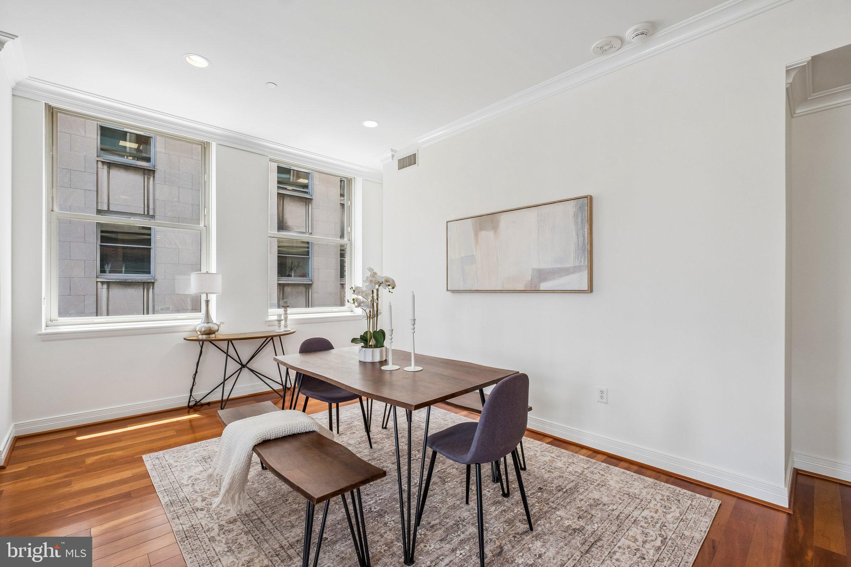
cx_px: 426
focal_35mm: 15
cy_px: 284
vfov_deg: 77.3
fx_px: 355
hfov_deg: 100.4
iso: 250
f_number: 8
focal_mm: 10
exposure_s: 1/40
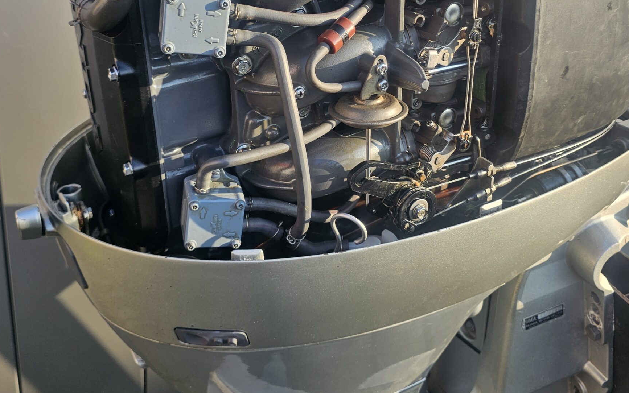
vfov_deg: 34.7
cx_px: 326
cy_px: 107
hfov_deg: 54.0
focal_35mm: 36
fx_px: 617
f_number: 1.7
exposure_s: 1/242
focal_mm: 6.3
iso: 10
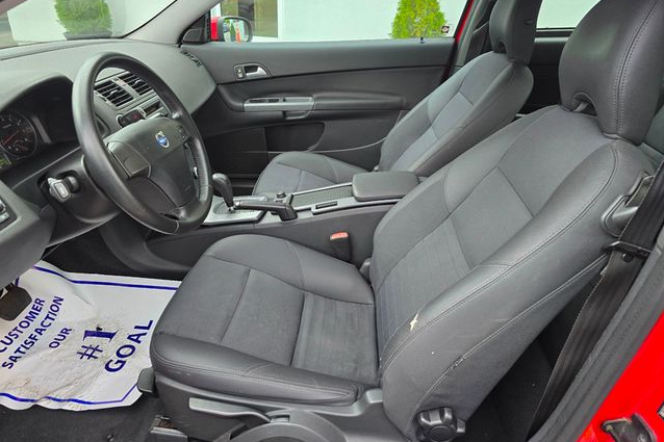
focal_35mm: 24
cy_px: 202
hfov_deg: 73.8
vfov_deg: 53.0
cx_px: 332
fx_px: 443
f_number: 1.7
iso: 125
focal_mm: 6.3
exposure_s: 1/180
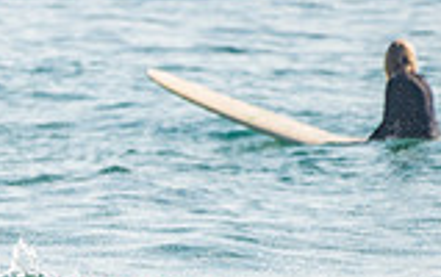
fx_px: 22346
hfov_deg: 1.1
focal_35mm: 1856
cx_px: -341
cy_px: 411
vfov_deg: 0.7
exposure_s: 1/2000
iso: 200
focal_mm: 500
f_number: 5.6
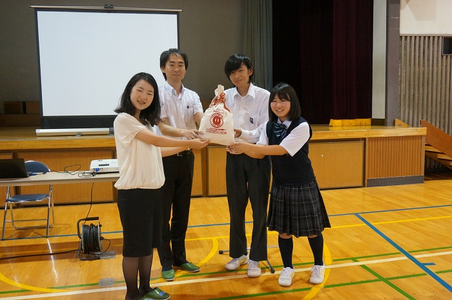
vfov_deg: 38.3
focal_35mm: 34
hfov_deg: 55.2
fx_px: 433
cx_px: 226
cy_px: 150
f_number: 4
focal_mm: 23
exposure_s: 1/160
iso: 2000
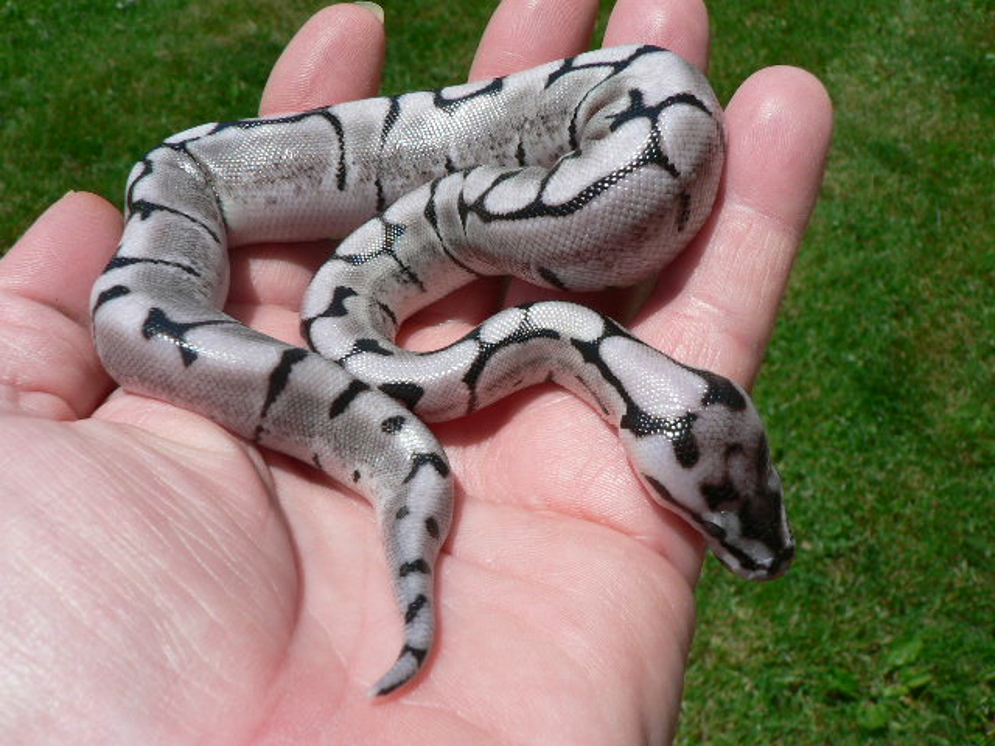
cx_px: 498
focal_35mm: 36
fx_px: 1035
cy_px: 373
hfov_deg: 51.4
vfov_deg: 39.7
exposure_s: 1/500
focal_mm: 6
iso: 80
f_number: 5.6
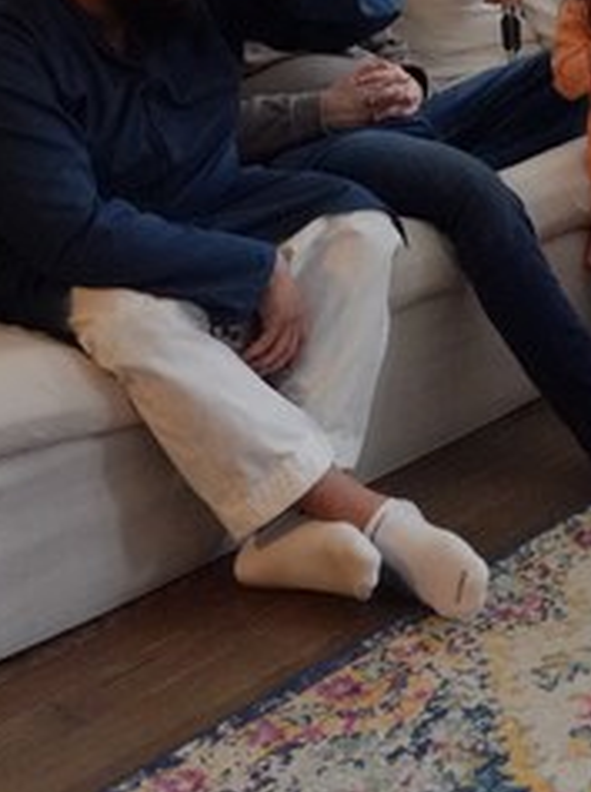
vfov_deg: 24.0
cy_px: 2
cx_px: 621
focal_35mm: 78
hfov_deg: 18.3
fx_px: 1780
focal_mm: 16
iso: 3200
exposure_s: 1/160
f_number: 4
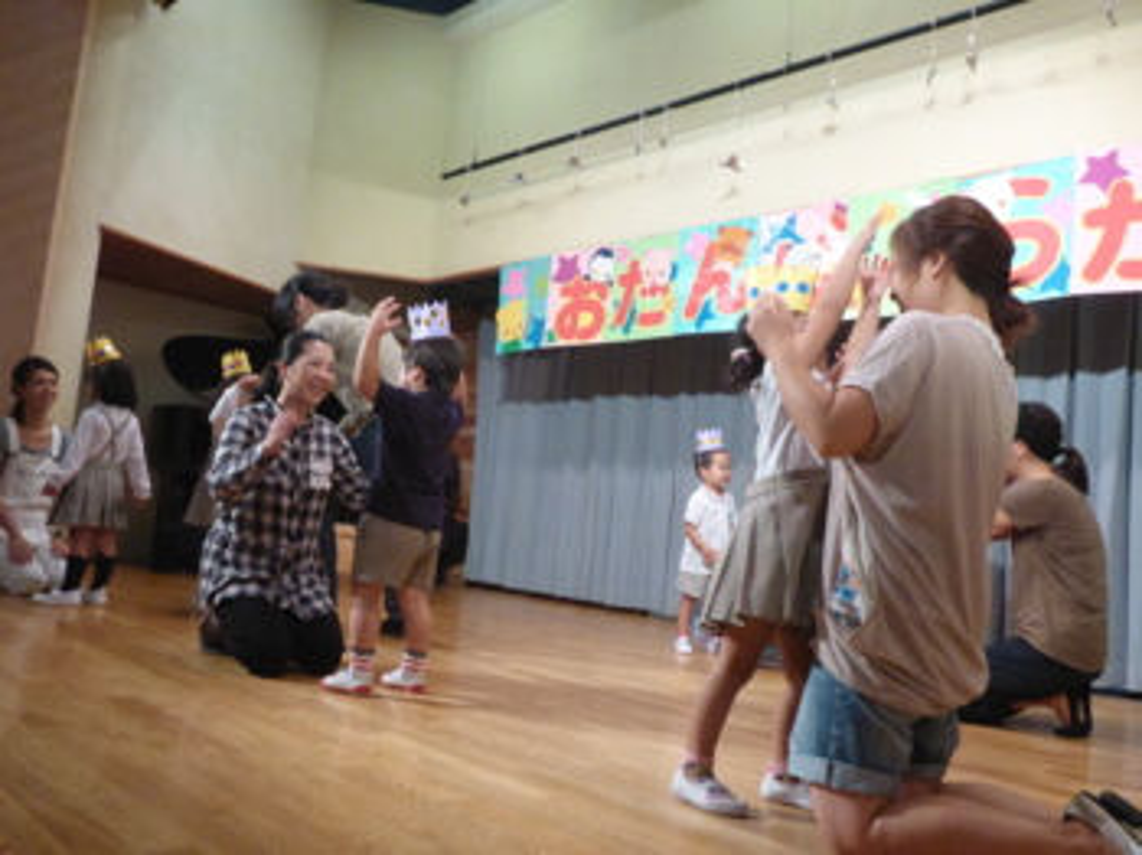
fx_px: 956
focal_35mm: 29
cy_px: 428
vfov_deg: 48.2
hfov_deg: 61.7
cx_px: 571
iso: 800
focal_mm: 5.2
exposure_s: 1/80
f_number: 3.4
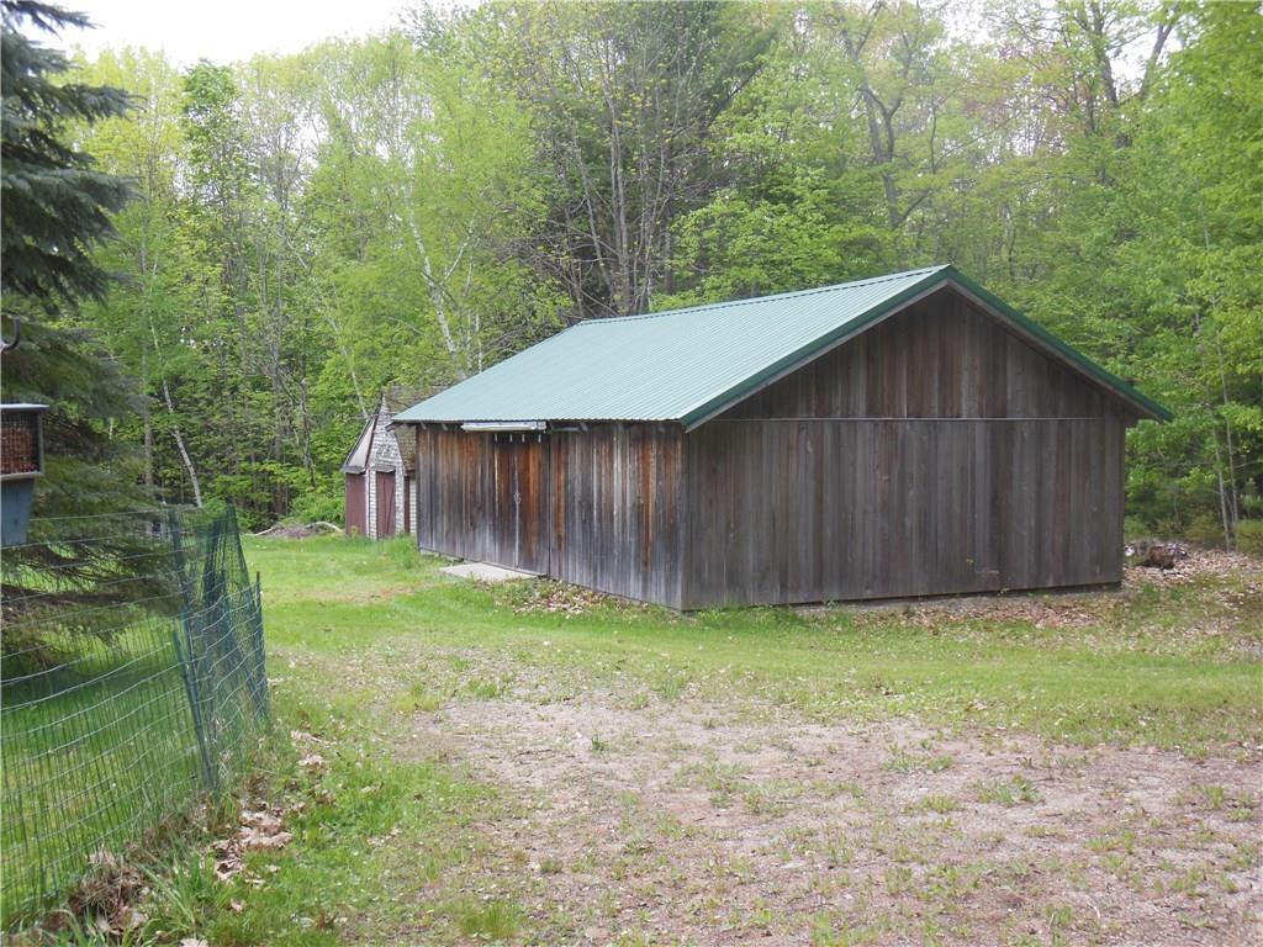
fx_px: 1569
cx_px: 632
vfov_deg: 33.6
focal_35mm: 43
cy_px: 474
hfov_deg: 43.9
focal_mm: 7.7
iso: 125
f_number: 3.8
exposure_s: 1/80
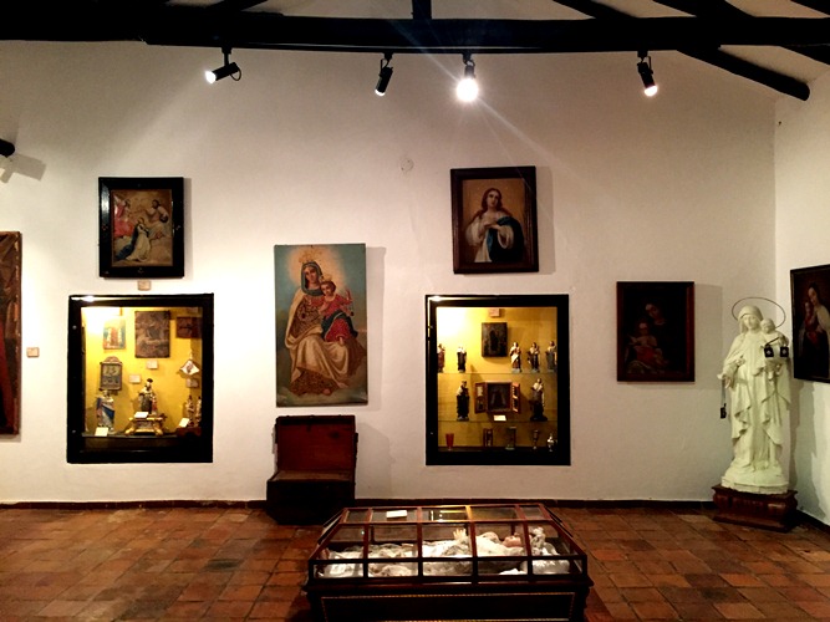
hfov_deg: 61.7
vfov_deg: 48.2
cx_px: 415
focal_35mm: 29
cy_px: 311
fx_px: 695
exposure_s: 1/15
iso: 250
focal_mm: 4.15
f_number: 2.2
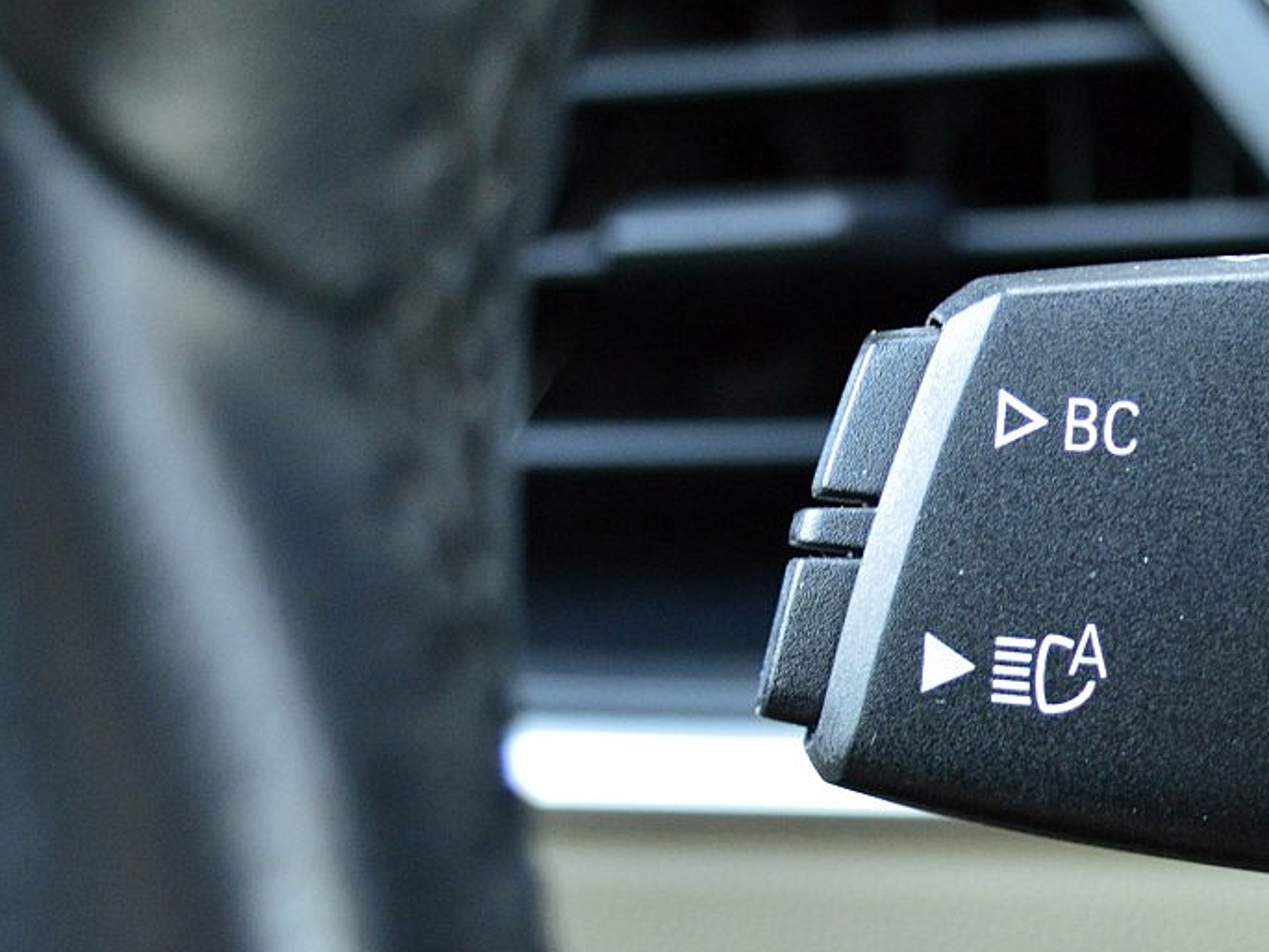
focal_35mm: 123
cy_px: 465
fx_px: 4510
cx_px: 1260
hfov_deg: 15.7
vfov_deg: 12.1
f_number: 4.8
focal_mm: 36
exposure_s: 1/50
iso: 800
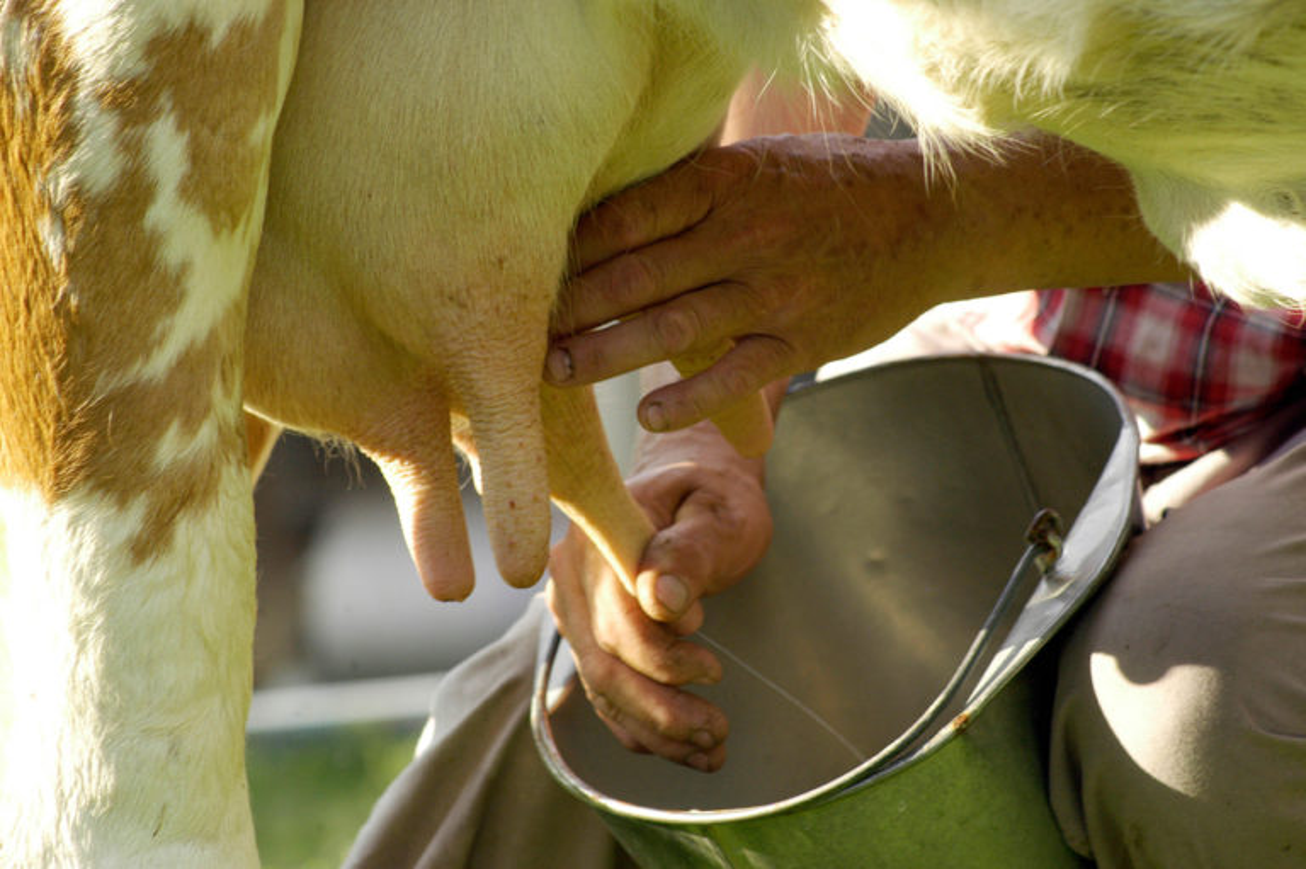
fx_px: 7885
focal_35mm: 218
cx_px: 653
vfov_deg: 6.3
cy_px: 434
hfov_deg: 9.5
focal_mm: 145
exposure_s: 1/125
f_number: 7.1
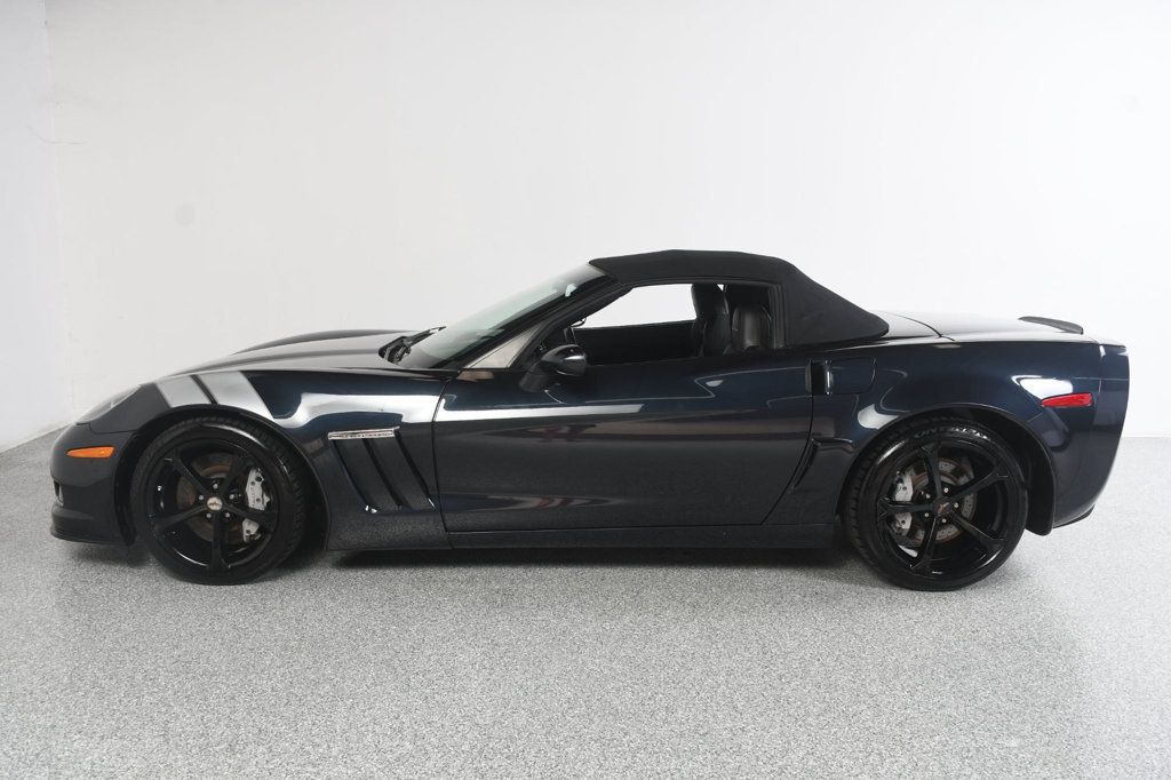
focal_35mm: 30
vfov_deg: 43.6
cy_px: 390
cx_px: 586
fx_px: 975
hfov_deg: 61.9
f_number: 6.3
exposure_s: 1/160
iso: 100
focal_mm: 20
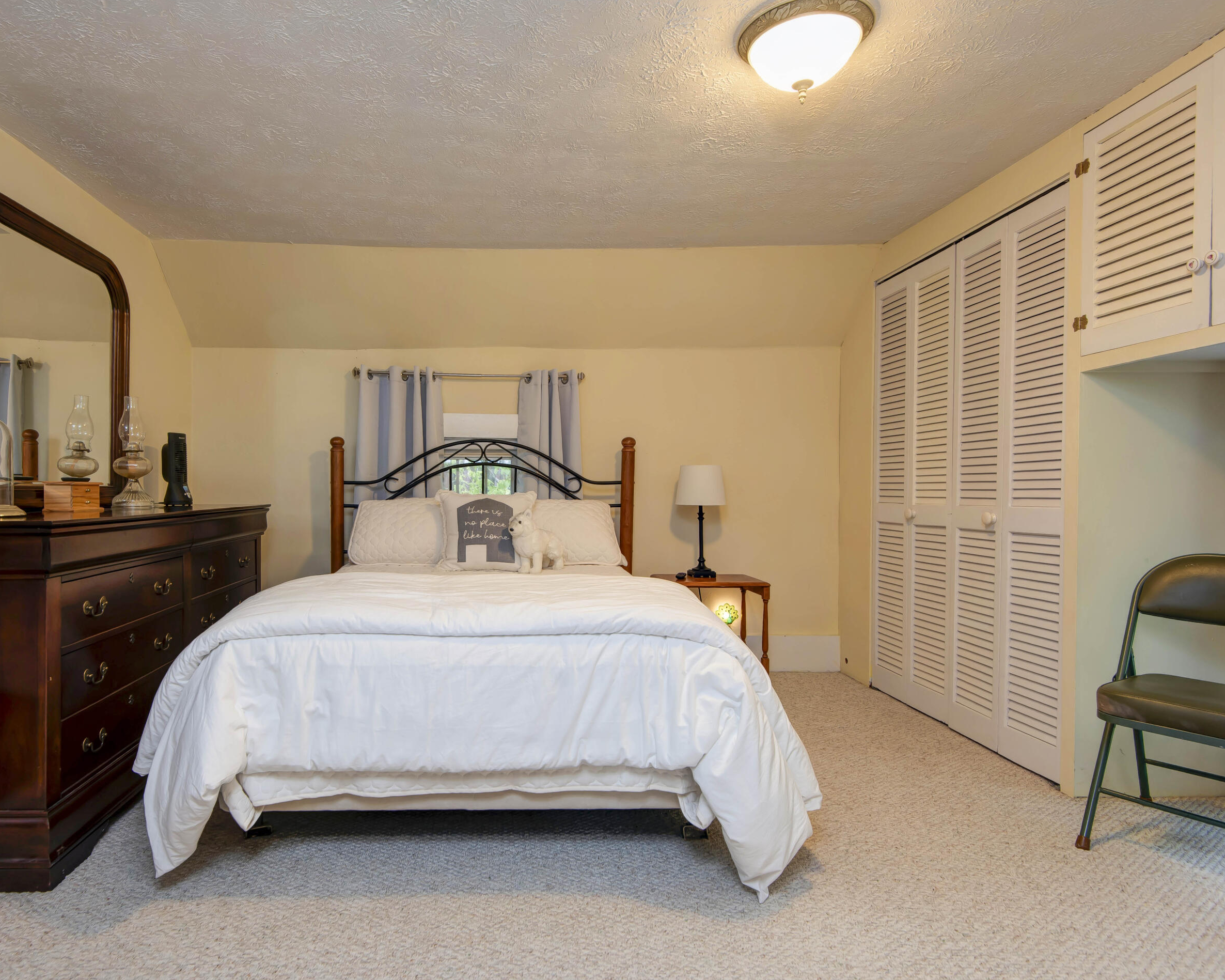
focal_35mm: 19
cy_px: 497
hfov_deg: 82.7
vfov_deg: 70.8
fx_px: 689
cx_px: 516
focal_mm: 16
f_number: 6.7
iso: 200
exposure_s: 1/8
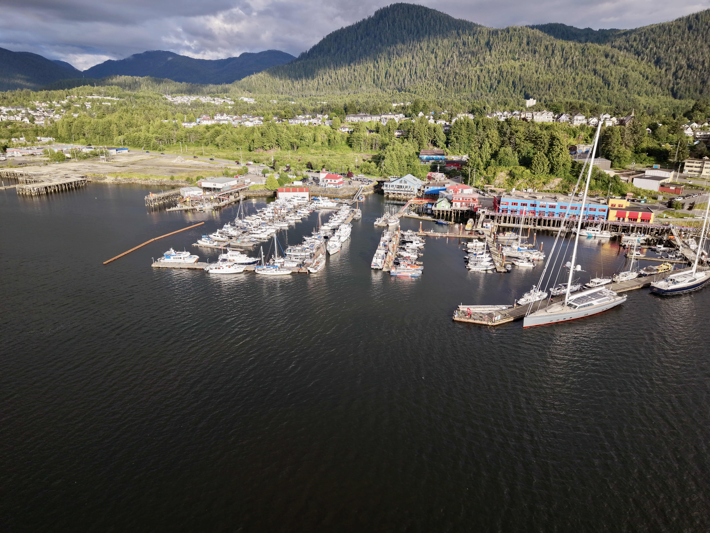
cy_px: 266
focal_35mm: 24
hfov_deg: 71.6
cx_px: 355
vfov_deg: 56.8
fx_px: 492
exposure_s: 1/30
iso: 280
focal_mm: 8.67
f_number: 1.8
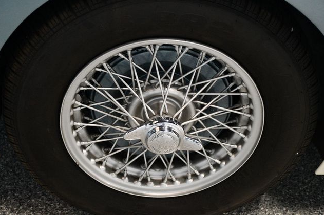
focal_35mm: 68
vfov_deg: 20.0
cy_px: 108
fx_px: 612
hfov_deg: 29.7
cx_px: 161
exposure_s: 1/125
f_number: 4.5
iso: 3200
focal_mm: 45
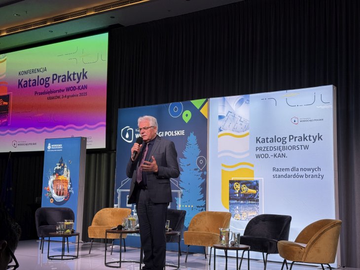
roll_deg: -0.9
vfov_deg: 30.3
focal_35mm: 48
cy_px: 135
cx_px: 180
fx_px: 499
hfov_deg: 39.6
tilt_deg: +6.6
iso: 80
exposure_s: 1/150
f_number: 1.78
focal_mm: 6.76
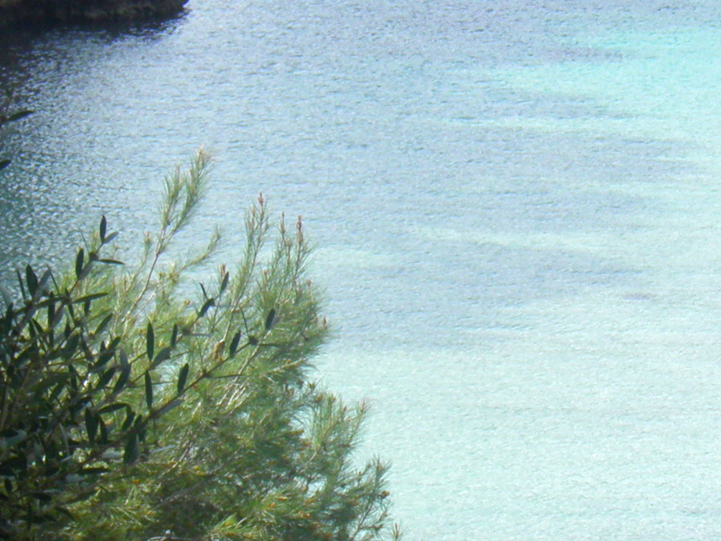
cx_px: 606
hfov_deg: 6.8
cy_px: 368
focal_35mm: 290
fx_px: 6041
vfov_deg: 5.1
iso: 50
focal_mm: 15.2
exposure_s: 1/160
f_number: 5.6
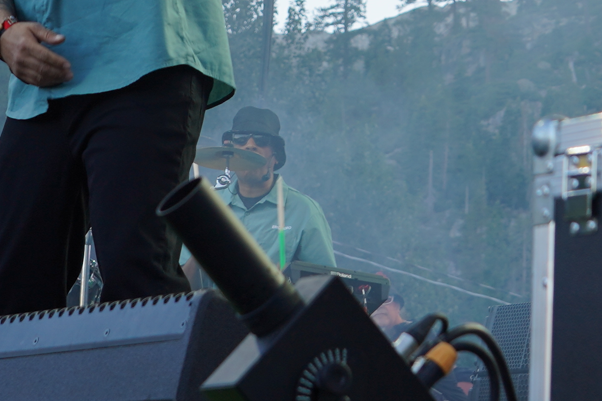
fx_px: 2976
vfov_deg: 7.5
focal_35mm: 178
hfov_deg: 11.5
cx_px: 221
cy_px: -281
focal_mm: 42
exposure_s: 1/100
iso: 100
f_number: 5
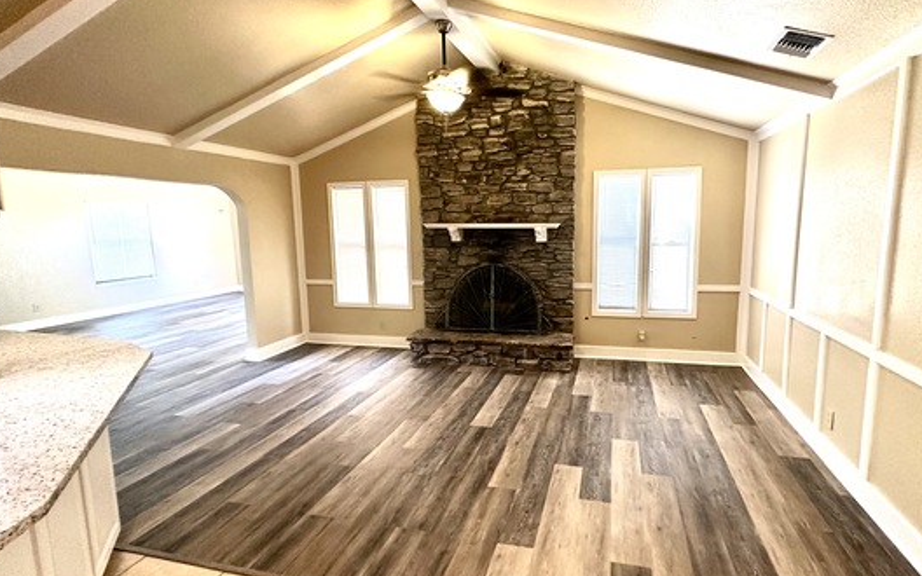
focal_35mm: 18
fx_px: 452
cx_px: 508
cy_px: 286
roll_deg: +1.1
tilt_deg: -8.0
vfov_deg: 65.0
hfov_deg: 90.8
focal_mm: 2.22
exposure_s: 1/60
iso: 400
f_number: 2.2
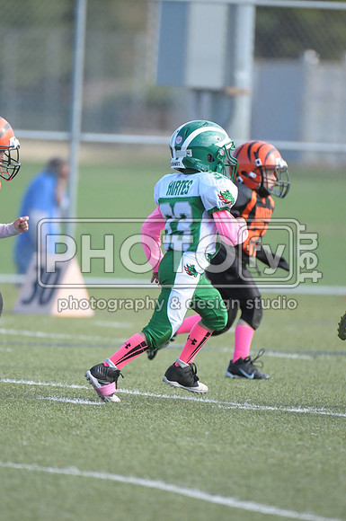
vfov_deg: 3.4
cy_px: 260
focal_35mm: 600
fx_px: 8675
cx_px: 173
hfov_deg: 2.3
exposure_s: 1/3200
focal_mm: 400
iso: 1600
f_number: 4
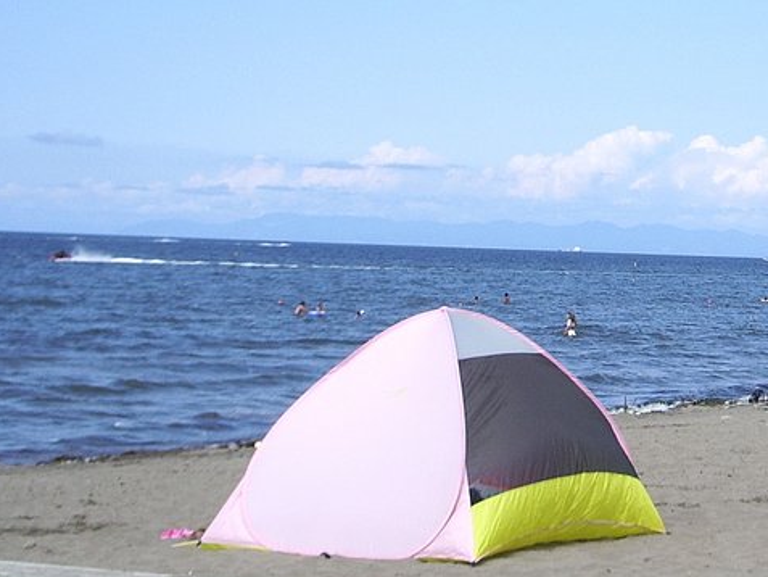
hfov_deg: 21.7
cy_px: 103
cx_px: 716
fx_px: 1953
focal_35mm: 88
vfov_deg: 16.6
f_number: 4.6
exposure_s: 1/400
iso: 50
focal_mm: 6.8
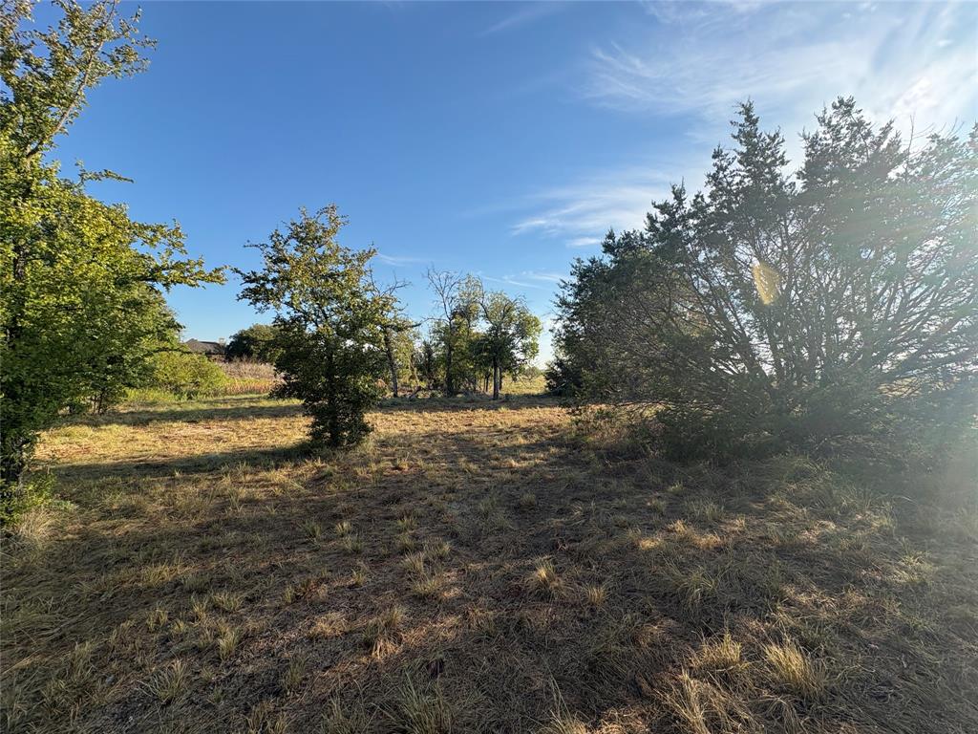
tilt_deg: +1.1
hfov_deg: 102.1
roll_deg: +0.2
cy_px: 367
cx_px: 489
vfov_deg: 85.7
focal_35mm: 14
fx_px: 396
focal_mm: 2.22
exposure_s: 1/889
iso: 40
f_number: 2.2
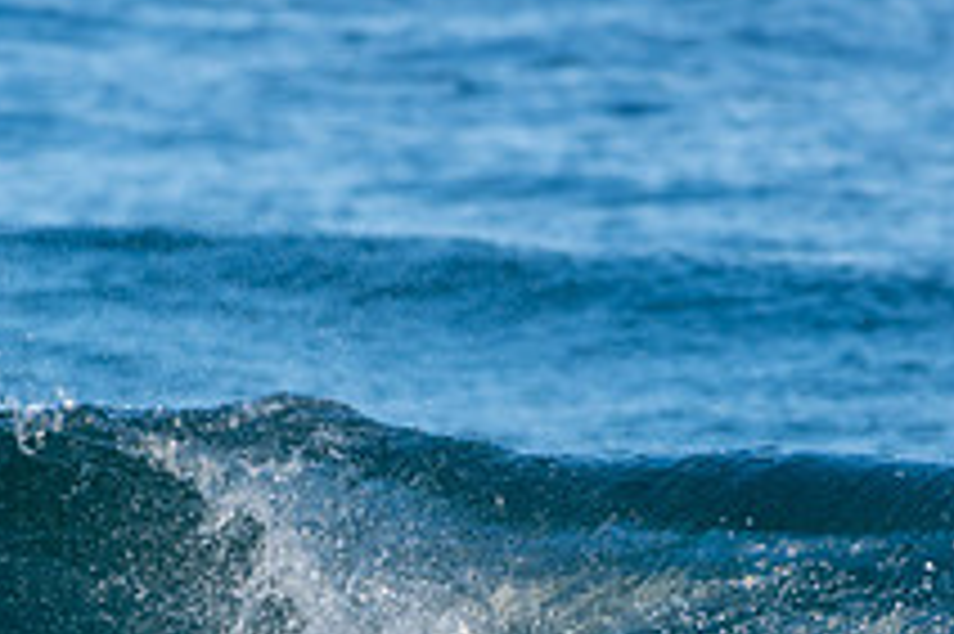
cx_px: 153
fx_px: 54467
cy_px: 834
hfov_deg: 1.0
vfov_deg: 0.7
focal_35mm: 2057
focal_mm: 500
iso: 500
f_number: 5.6
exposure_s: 1/1250
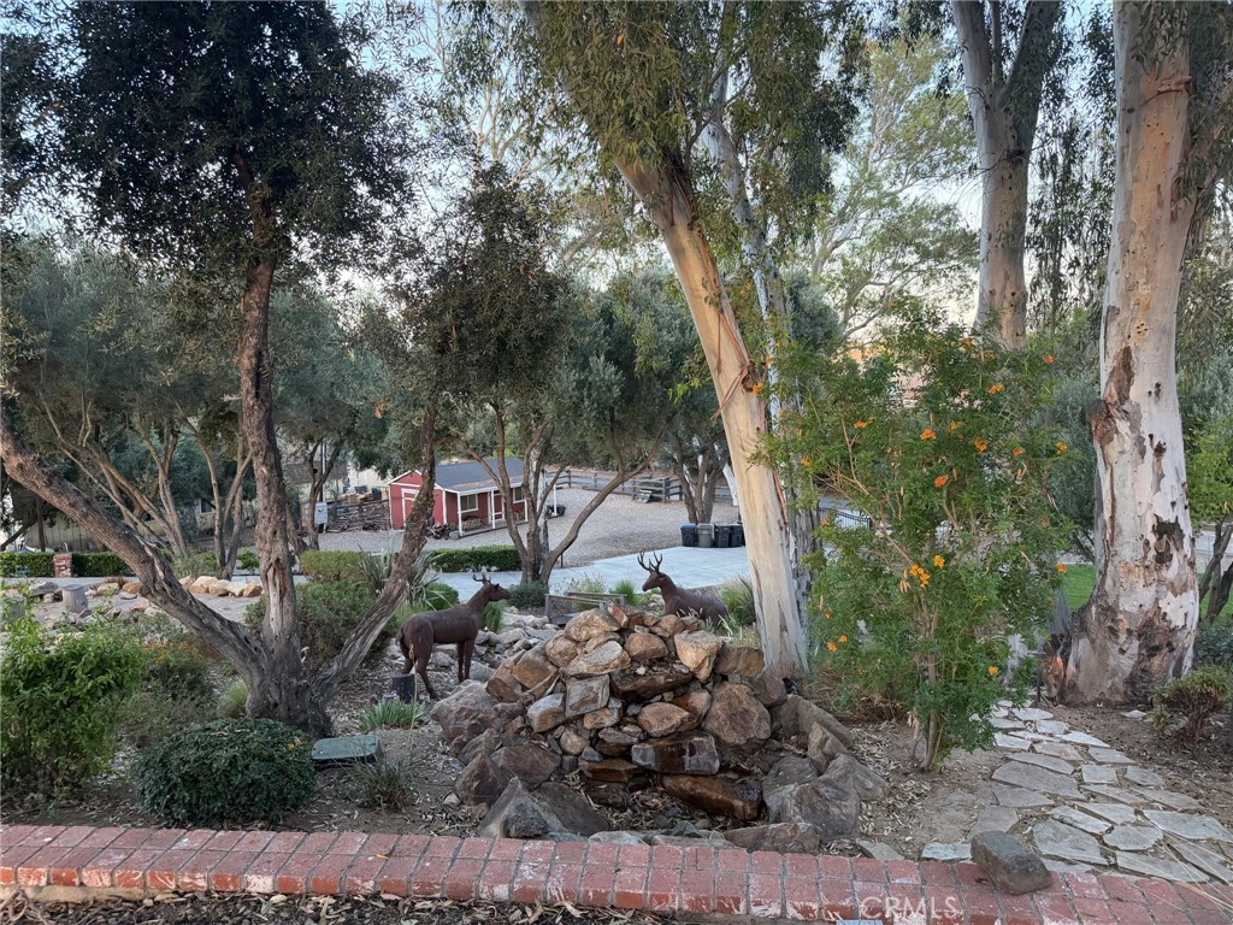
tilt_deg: -7.2
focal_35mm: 24
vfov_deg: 56.8
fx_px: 855
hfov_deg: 71.6
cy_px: 462
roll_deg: +1.2
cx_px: 616
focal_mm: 6.76
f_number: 1.78
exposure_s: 1/211
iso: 200
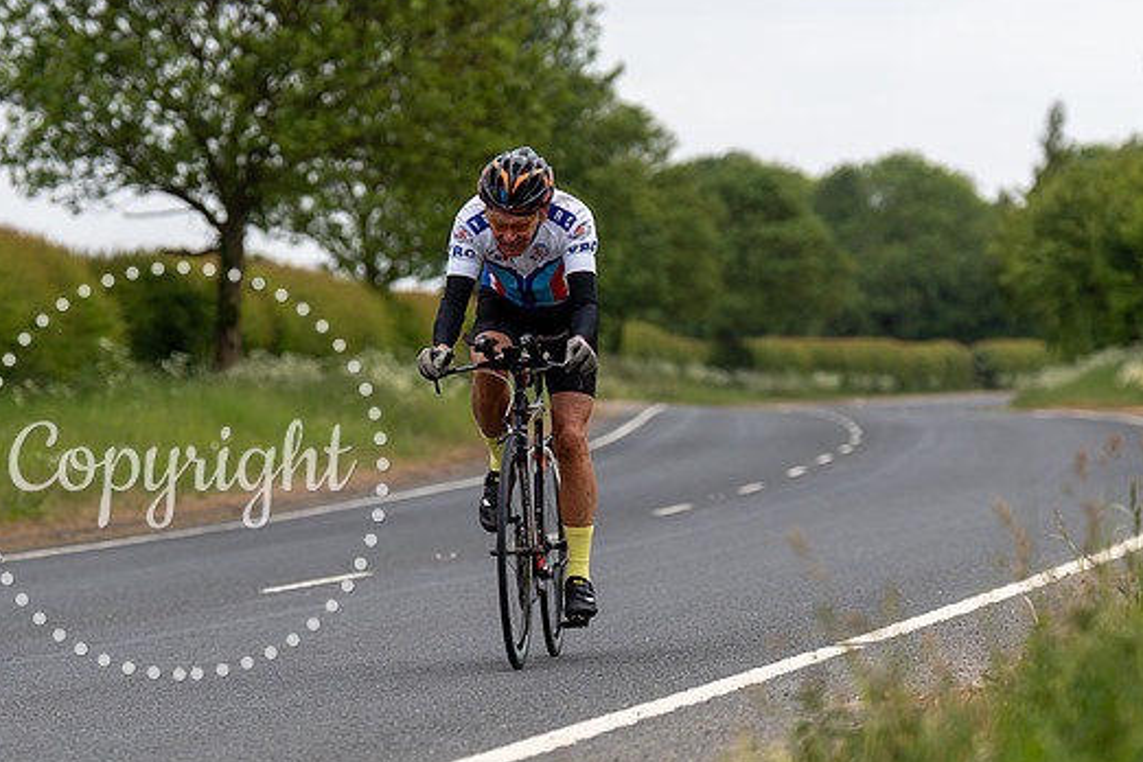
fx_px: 6096
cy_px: 415
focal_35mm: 192
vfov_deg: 7.2
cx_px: 527
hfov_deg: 10.7
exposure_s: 1/1250
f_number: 3.2
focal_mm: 108
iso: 125
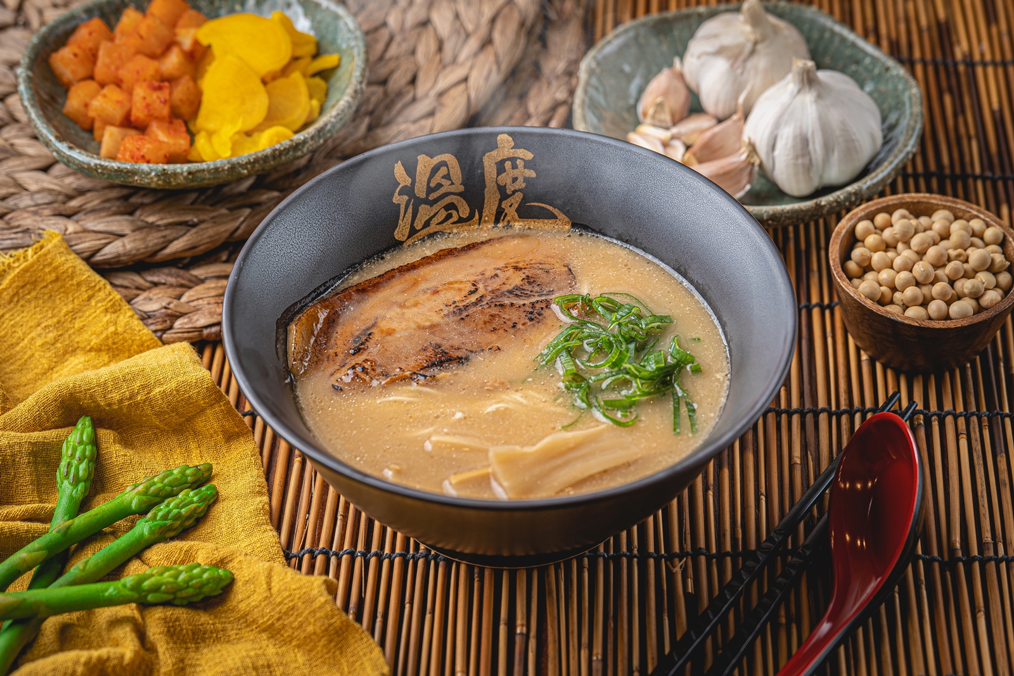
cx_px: 507
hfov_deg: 21.7
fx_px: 2648
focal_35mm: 94
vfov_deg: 14.6
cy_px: 338
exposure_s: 1/125
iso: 100
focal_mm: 94
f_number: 5.6
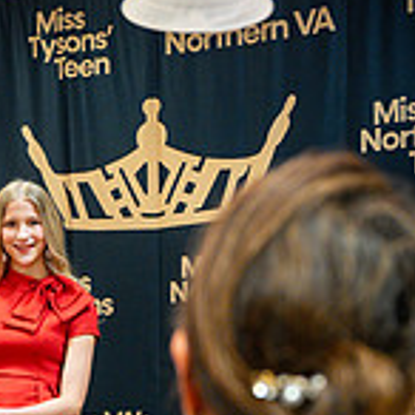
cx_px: 114
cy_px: 463
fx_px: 1139
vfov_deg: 19.7
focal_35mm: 84
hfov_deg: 20.5
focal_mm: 32
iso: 1600
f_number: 2.8
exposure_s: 1/125
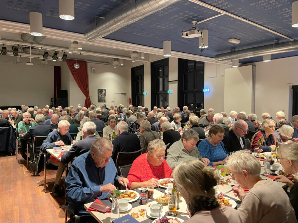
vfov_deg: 53.1
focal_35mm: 26
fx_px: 224
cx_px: 149
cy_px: 112
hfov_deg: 67.3
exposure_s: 1/33
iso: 320
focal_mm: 4.2
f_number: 1.6
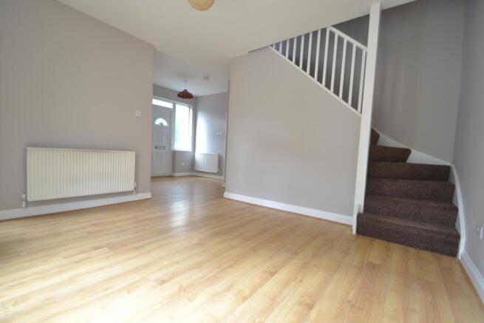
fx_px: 202
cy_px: 162
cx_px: 242
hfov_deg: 100.4
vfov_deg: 77.4
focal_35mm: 15
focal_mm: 10
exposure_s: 1/30
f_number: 4
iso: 400
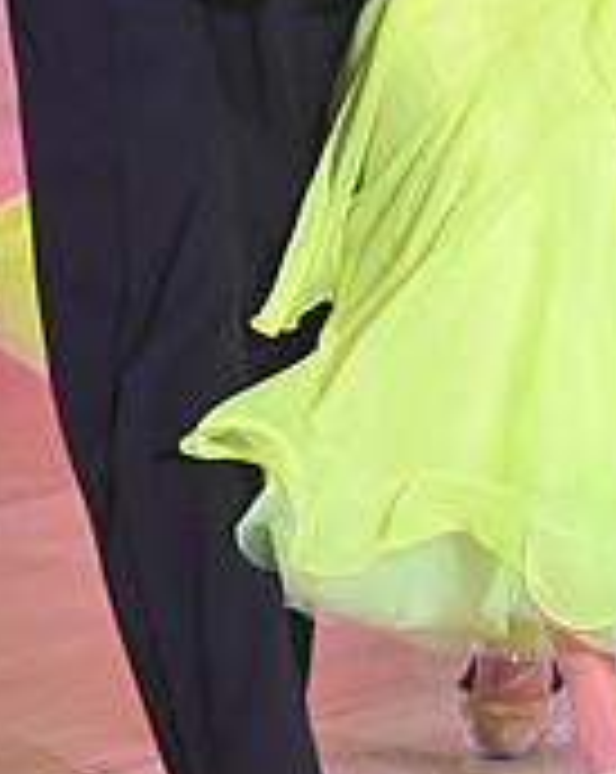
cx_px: 546
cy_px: -464
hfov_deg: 4.4
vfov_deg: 5.5
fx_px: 7975
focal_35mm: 349
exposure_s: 1/320
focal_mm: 110
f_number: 5
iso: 3200
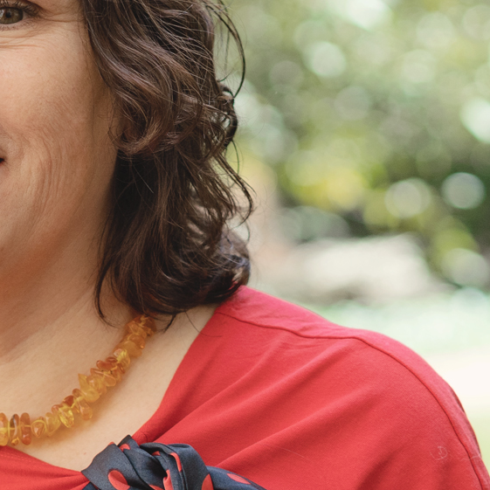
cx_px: -139
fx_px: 2562
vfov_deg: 10.9
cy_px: 286
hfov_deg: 10.7
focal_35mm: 160
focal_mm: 55
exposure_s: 1/1250
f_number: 2.8
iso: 200
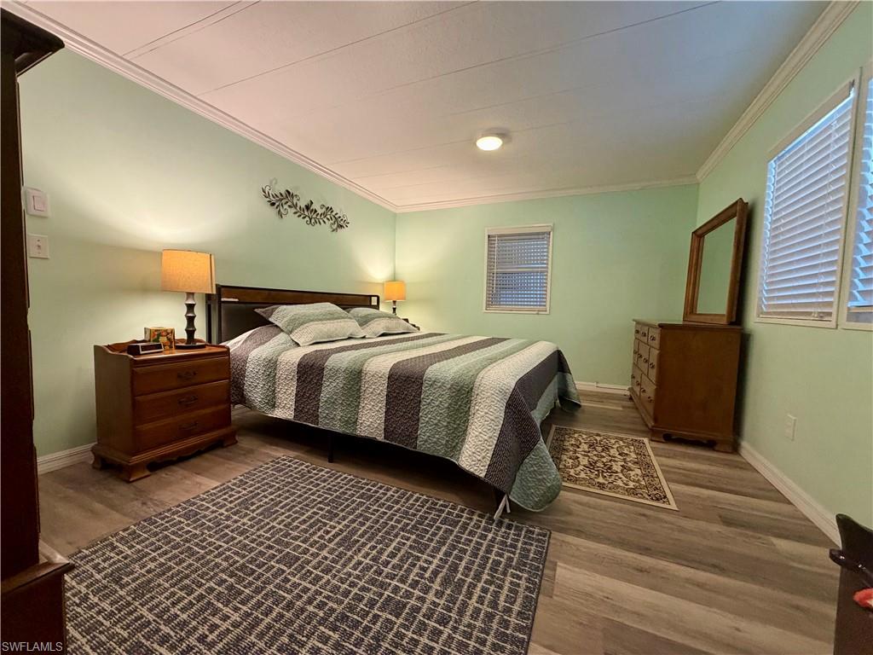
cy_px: 328
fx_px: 353
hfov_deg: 102.1
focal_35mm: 14
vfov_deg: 85.7
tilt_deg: -3.2
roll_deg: -3.5
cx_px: 436
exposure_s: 1/60
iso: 250
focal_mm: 2.22
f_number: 2.2
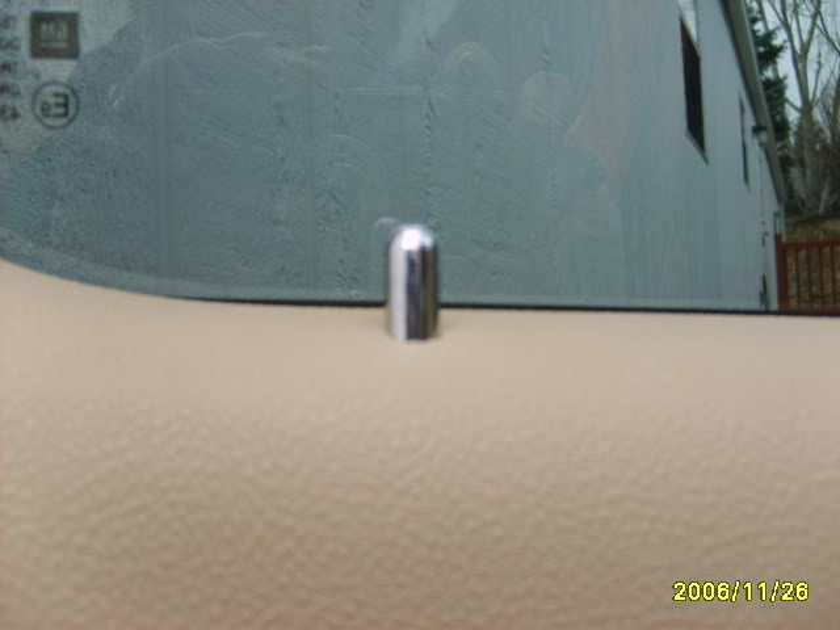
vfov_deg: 40.7
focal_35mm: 35
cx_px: 420
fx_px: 849
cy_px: 315
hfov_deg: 52.6
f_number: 2.8
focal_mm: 5.8
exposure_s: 1/125
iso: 50
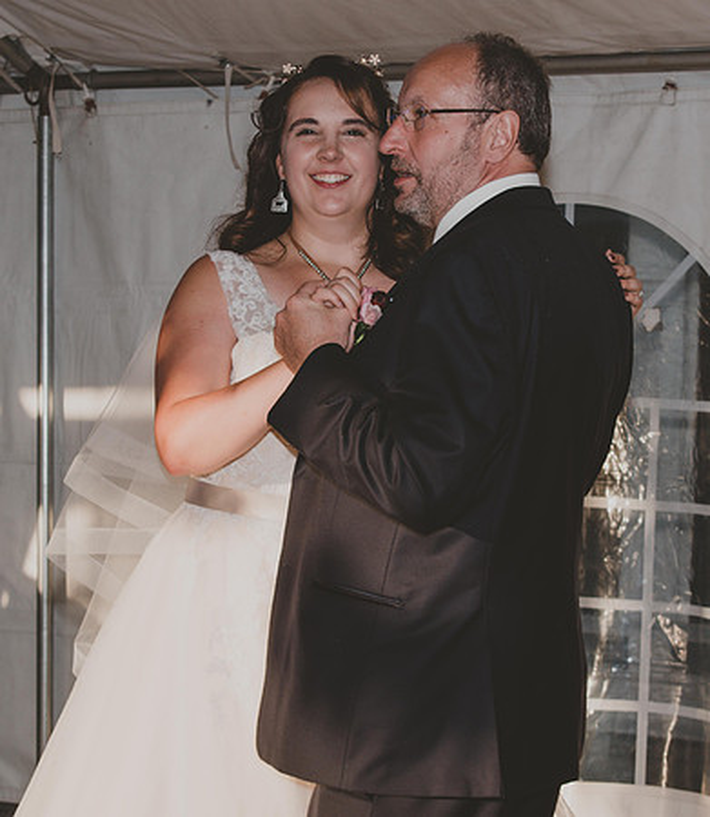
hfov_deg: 13.3
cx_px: 426
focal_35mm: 122
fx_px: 3045
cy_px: 374
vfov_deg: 15.3
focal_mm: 55
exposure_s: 1/200
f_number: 9
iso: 100
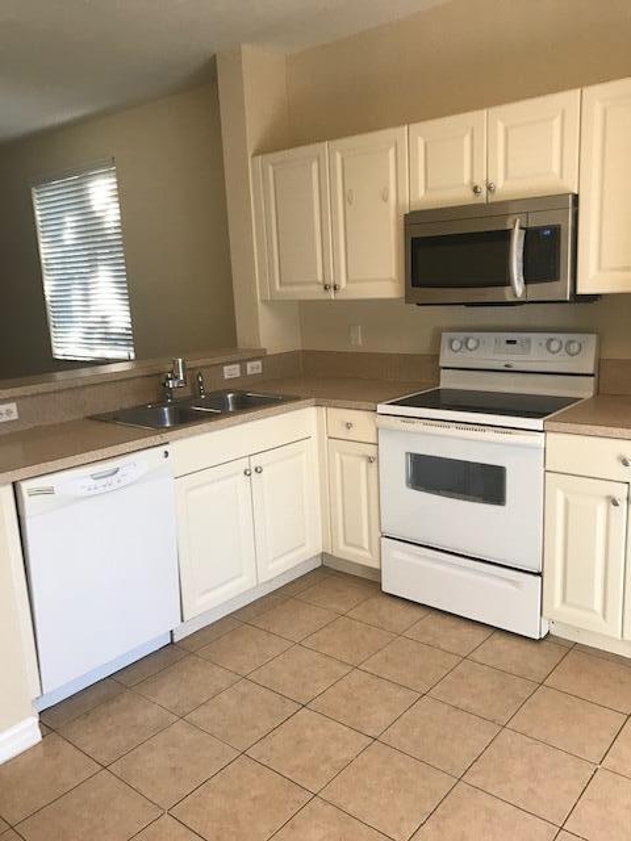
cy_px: 420
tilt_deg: -11.5
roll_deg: +3.5
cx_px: 316
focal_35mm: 28
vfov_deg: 63.4
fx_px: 681
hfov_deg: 49.7
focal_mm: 3.99
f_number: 1.8
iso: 25
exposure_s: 1/40
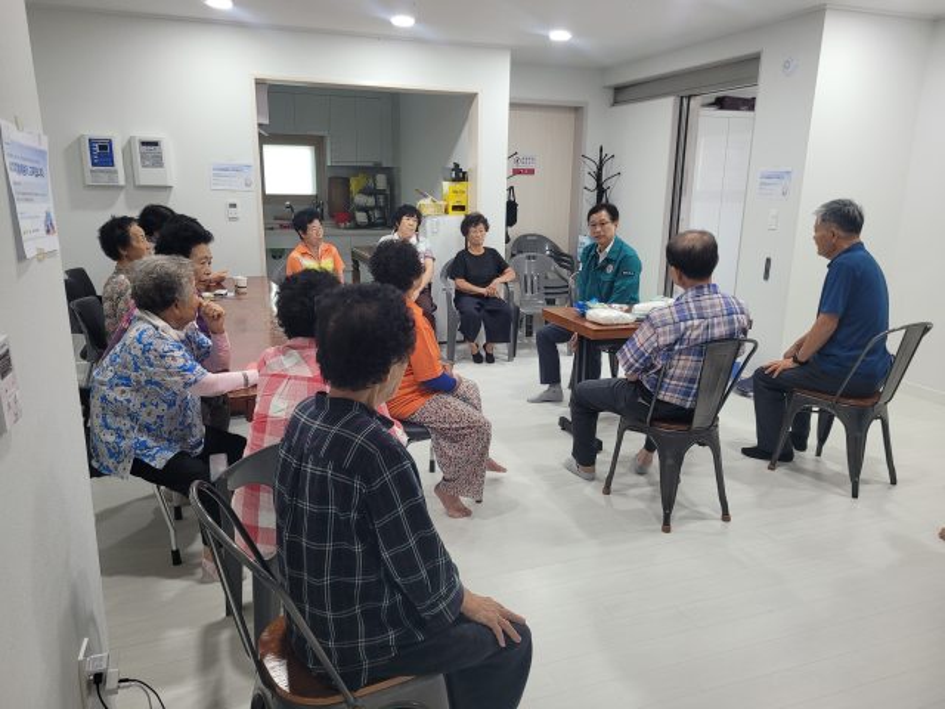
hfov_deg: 67.3
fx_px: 710
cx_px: 472
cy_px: 354
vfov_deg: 53.1
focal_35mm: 26
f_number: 1.8
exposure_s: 1/120
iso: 200
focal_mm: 5.4
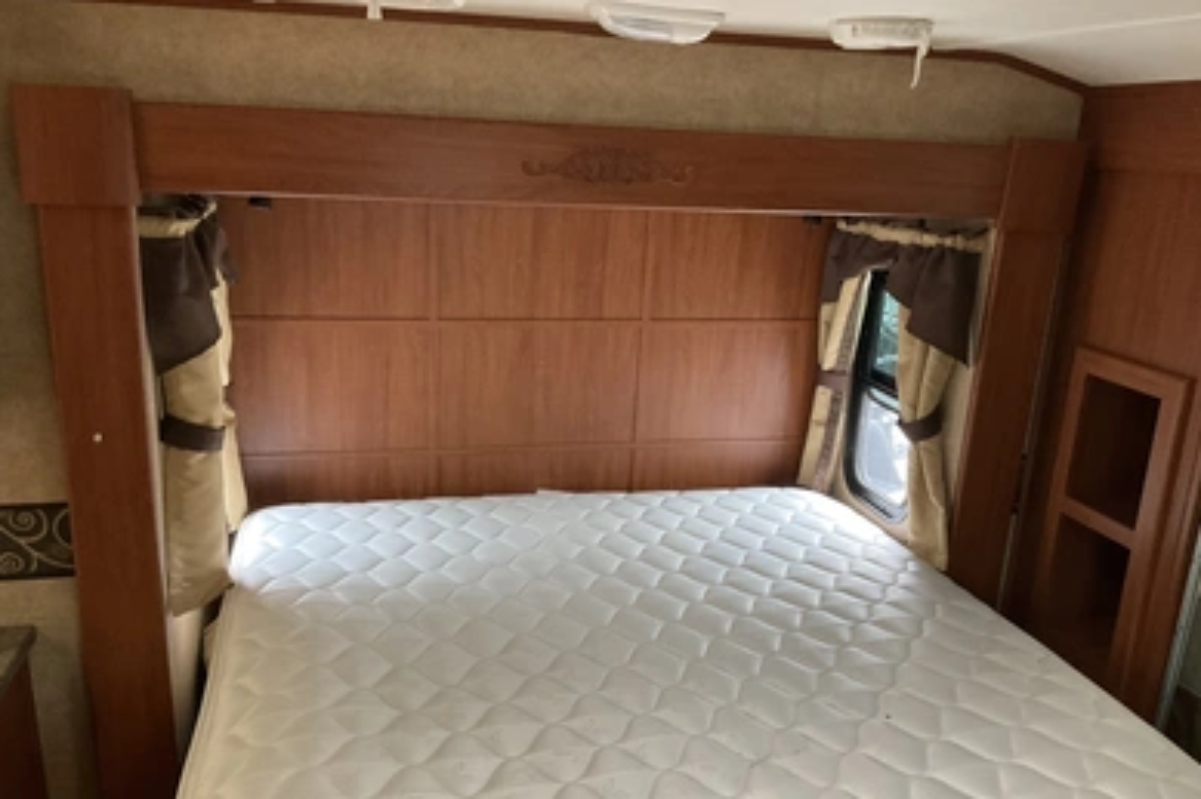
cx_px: 614
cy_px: 450
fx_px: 1034
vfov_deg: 42.2
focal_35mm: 31
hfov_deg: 60.3
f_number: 1.8
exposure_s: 1/60
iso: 250
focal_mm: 3
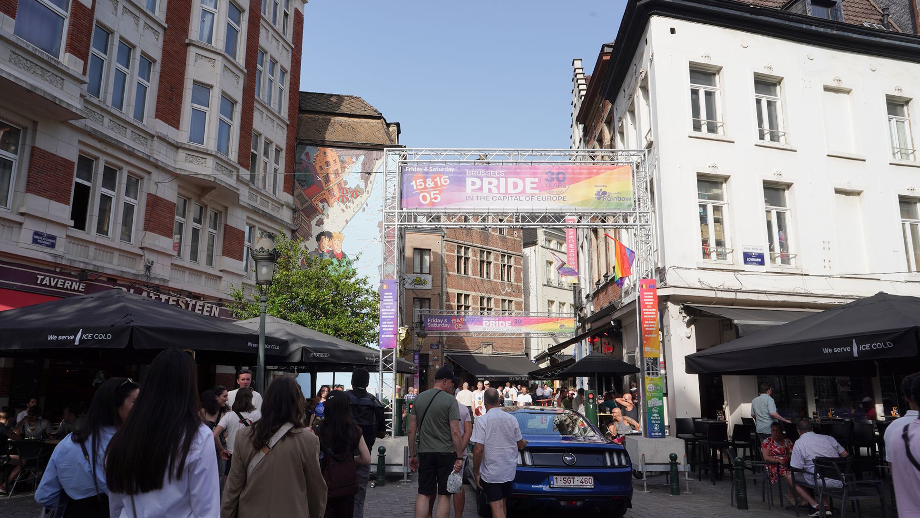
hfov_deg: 71.9
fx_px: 634
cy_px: 245
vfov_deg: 44.4
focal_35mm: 26
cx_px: 455
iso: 100
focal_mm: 24
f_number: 14
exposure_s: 1/100
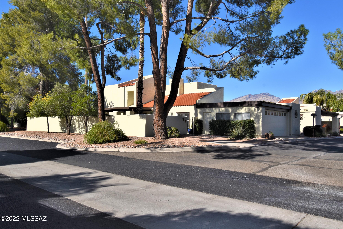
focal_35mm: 30
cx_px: 172
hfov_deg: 61.9
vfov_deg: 43.6
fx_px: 286
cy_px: 114
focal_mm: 20
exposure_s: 1/200
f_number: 14
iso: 100
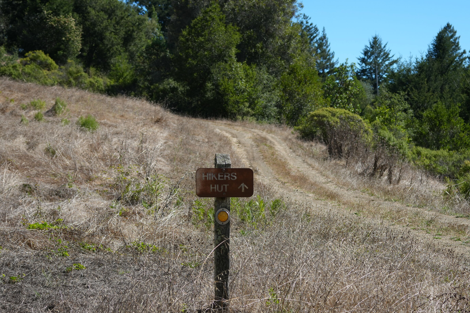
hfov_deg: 26.0
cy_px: 232
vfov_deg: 17.4
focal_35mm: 78
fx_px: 1018
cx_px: 256
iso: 320
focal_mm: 50
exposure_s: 1/1600
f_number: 4.5
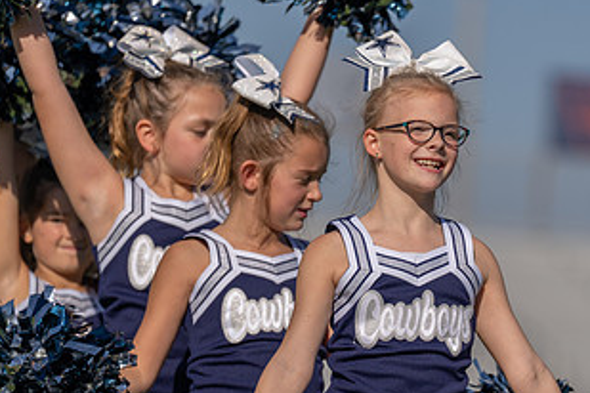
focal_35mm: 375
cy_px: 299
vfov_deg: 3.7
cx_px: 405
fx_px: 6145
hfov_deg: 5.5
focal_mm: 200
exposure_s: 1/4000
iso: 100
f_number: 2.8
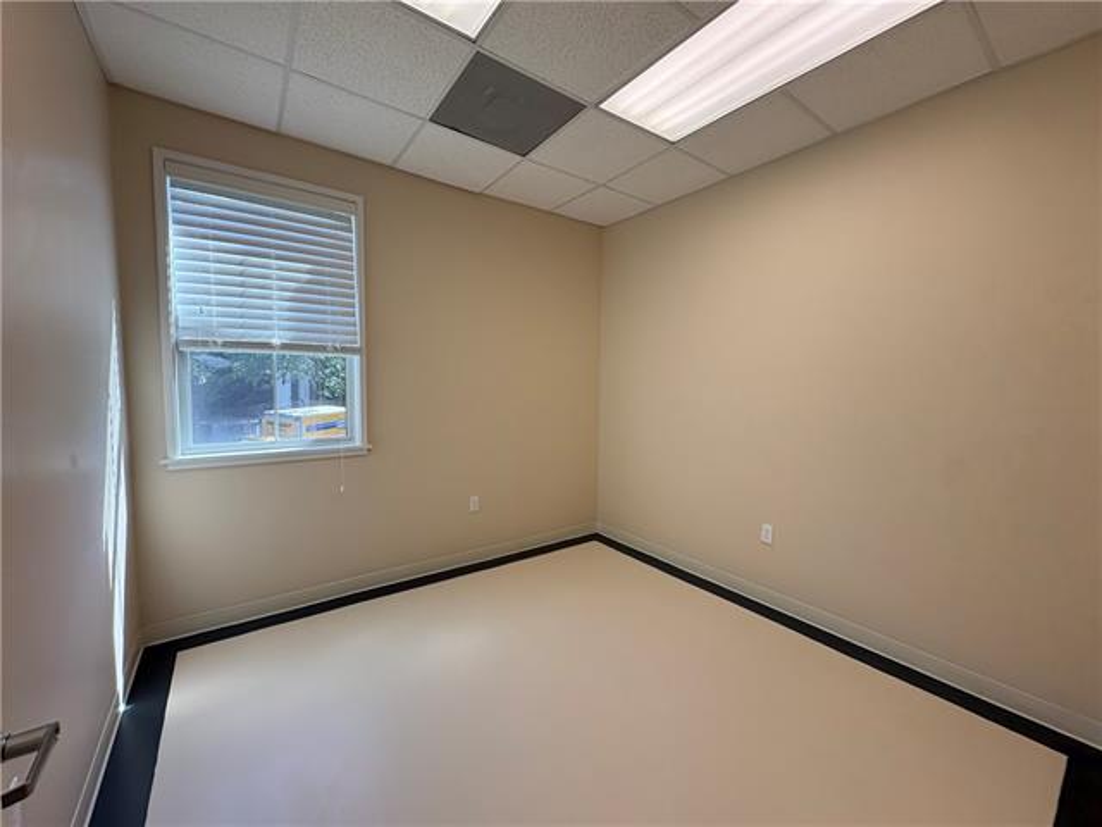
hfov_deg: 102.1
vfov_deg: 85.7
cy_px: 414
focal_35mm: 14
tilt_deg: -2.6
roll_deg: -1.6
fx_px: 446
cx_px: 551
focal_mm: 2.22
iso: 64
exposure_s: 1/135
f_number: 2.2
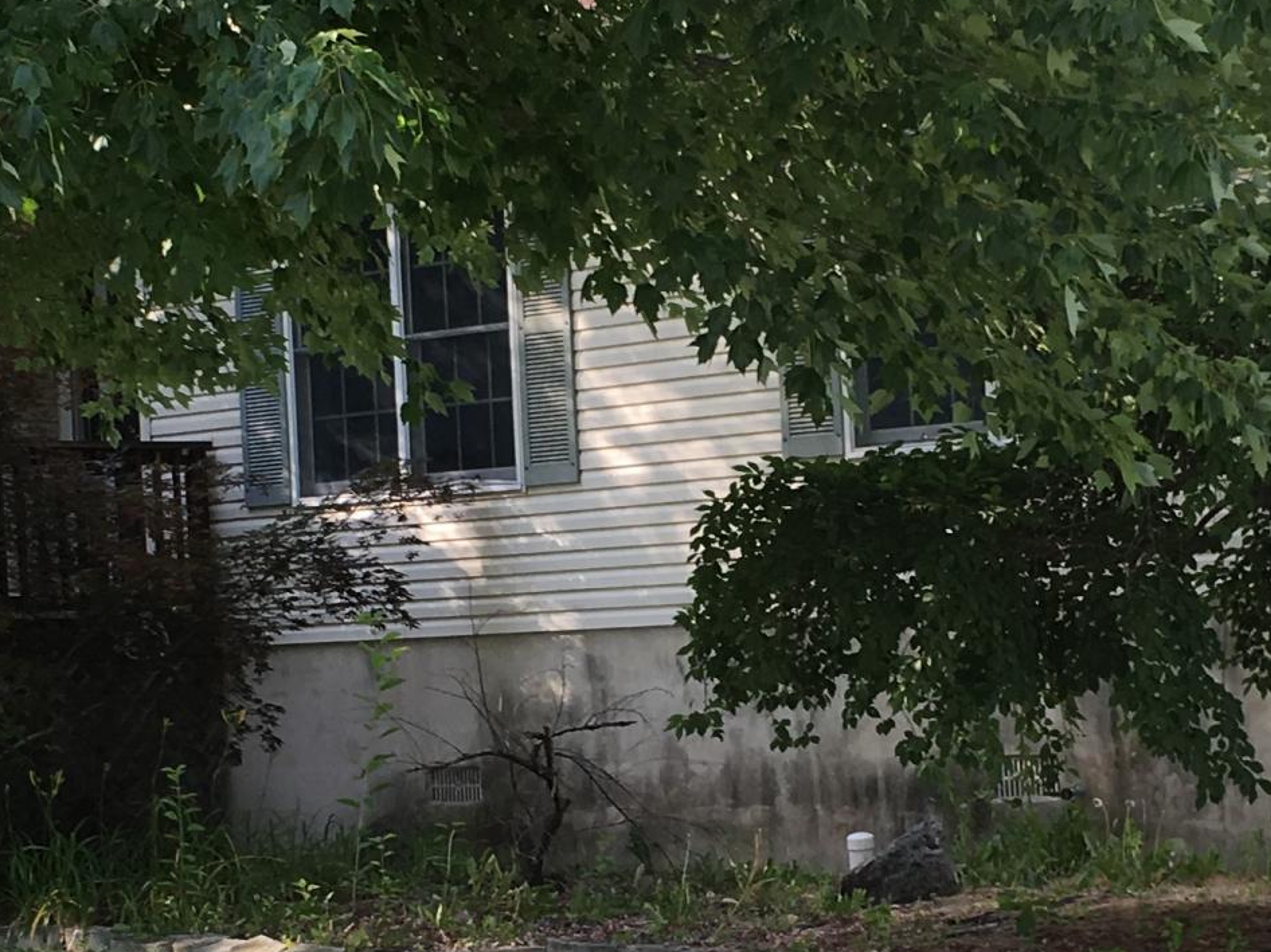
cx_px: 590
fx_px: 3377
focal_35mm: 92
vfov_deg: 16.0
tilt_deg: +1.6
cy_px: 717
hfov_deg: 21.3
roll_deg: +2.2
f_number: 2.2
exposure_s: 1/159
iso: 25
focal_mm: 4.15
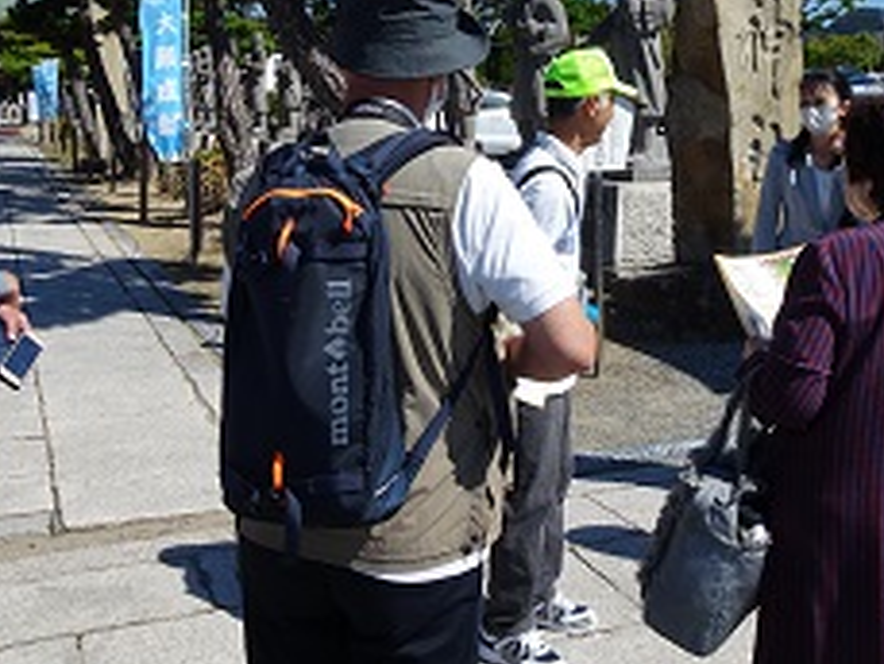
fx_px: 1048
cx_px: 428
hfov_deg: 45.7
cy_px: 139
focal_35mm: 41
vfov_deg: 34.2
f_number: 3.5
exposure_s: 1/1250
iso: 80
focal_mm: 4.1
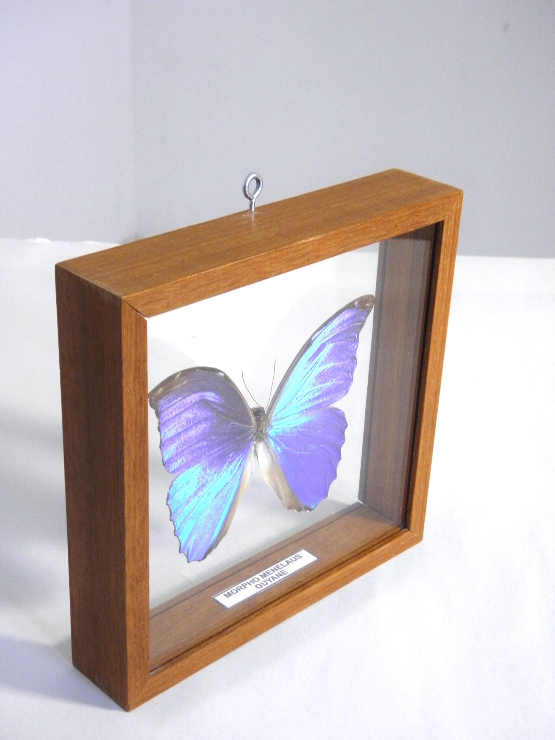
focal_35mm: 54
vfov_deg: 35.5
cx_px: 278
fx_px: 1154
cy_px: 370
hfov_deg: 27.0
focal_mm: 9.7
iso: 200
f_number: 4.1
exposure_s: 1/25
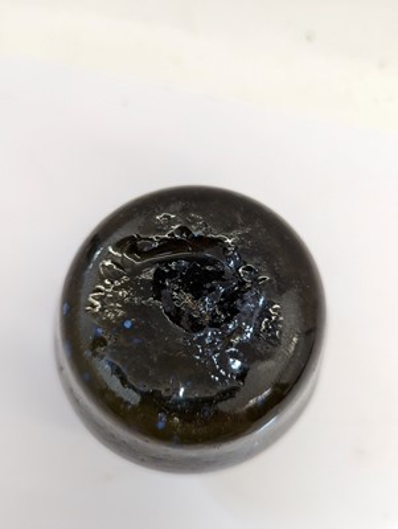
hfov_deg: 56.9
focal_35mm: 24
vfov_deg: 71.5
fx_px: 367
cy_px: 264
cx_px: 199
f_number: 1.85
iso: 164
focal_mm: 6.81
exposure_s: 1/134
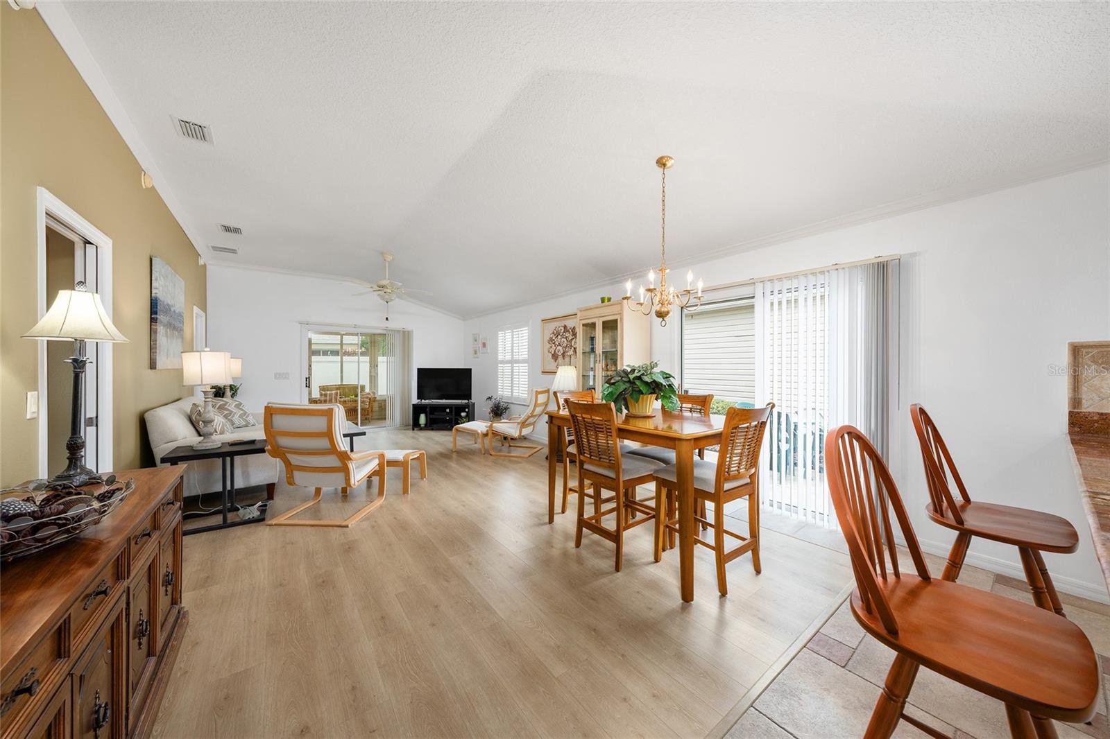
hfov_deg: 112.6
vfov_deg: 90.0
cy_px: 370
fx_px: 370
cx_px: 555
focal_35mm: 12
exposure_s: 1/6
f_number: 7.1
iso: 200
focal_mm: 12
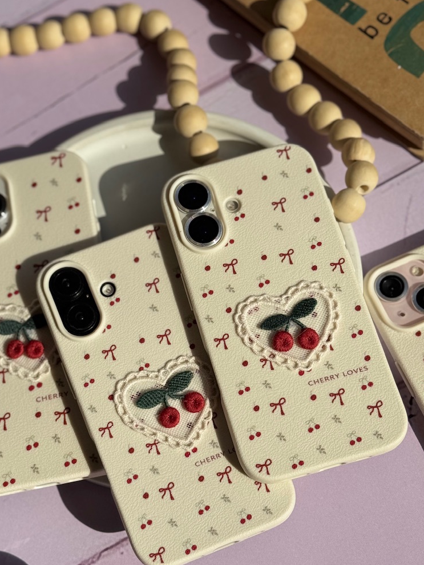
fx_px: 1013
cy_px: 304
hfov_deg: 23.6
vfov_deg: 31.2
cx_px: 165
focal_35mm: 62
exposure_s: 1/10526
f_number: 1.78
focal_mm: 6.76
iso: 80
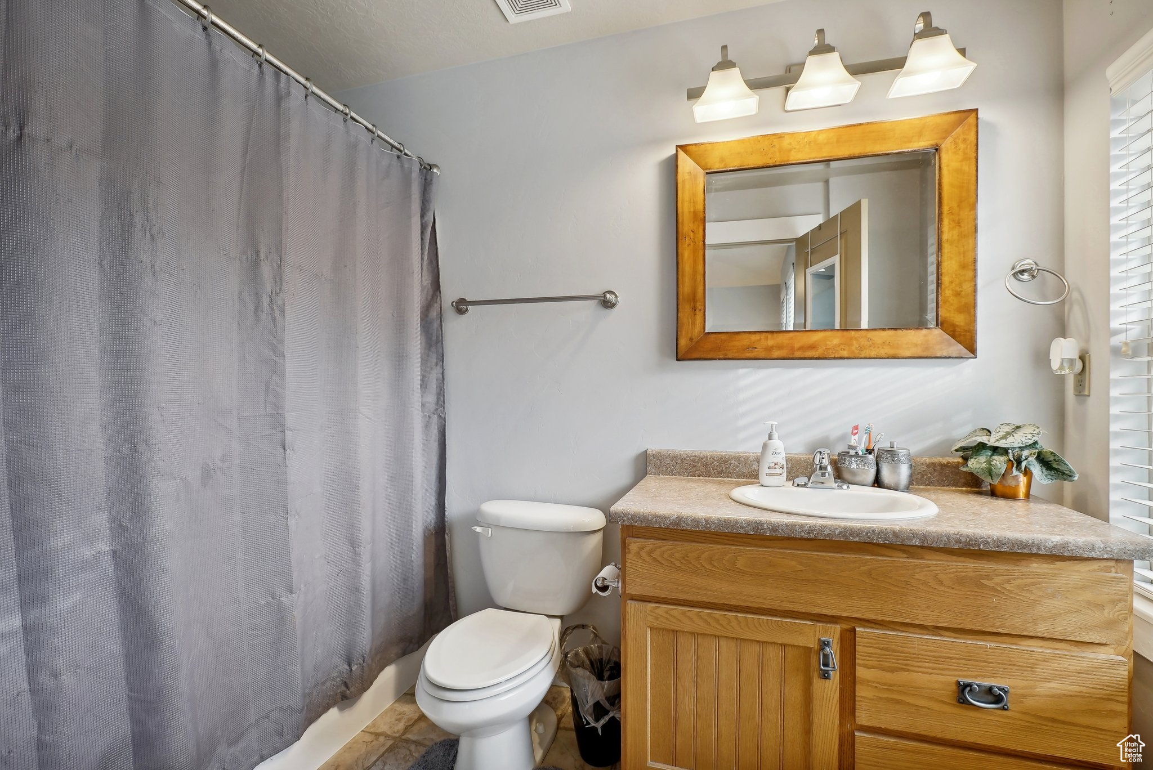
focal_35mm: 16
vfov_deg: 73.8
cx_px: 576
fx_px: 513
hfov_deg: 96.7
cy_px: 385
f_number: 8
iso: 400
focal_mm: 16
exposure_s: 1/15
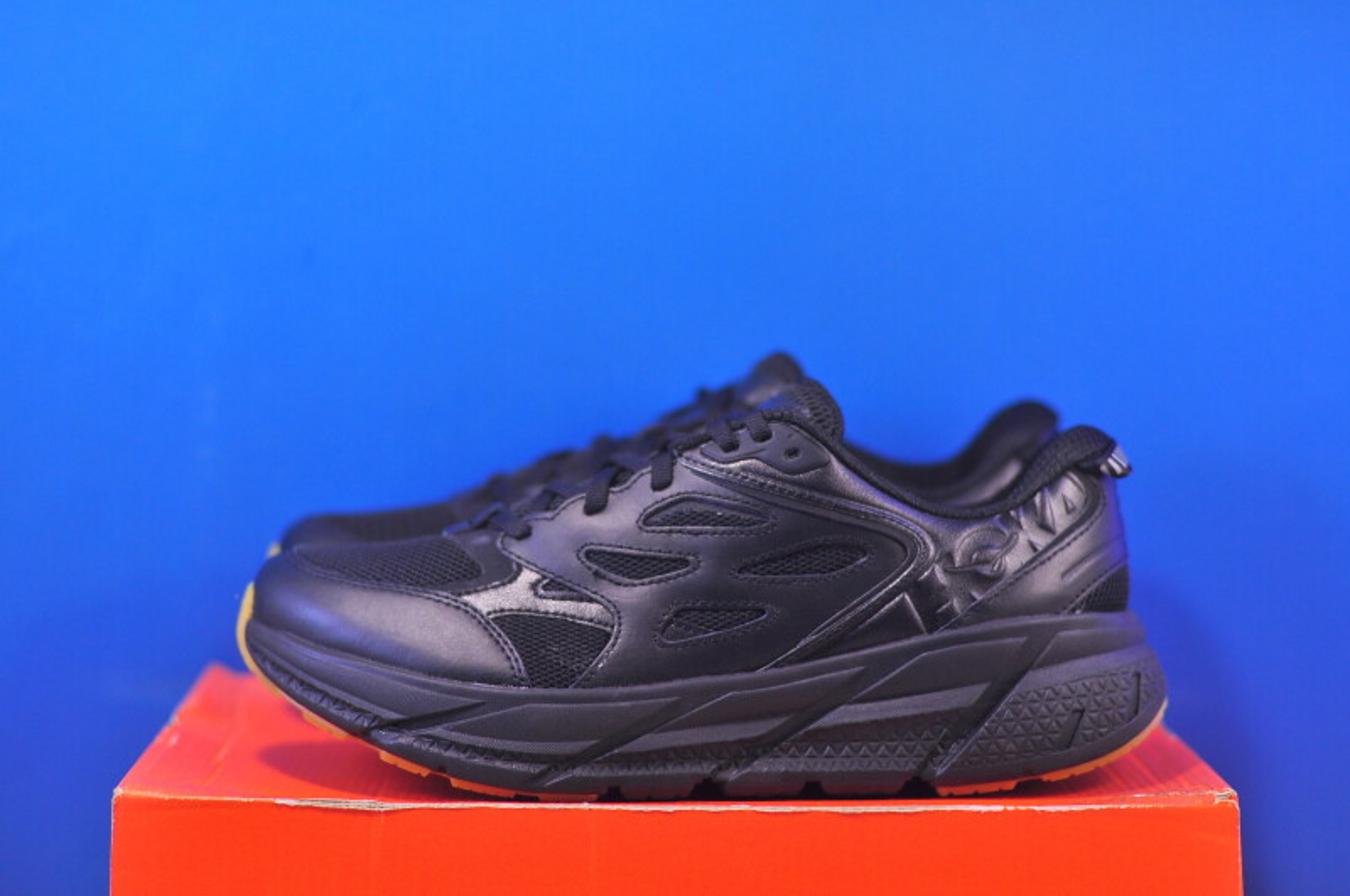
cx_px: 675
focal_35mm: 75
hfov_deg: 27.0
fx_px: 2808
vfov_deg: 18.1
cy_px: 448
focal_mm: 50
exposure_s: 1/320
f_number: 2.2
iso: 250
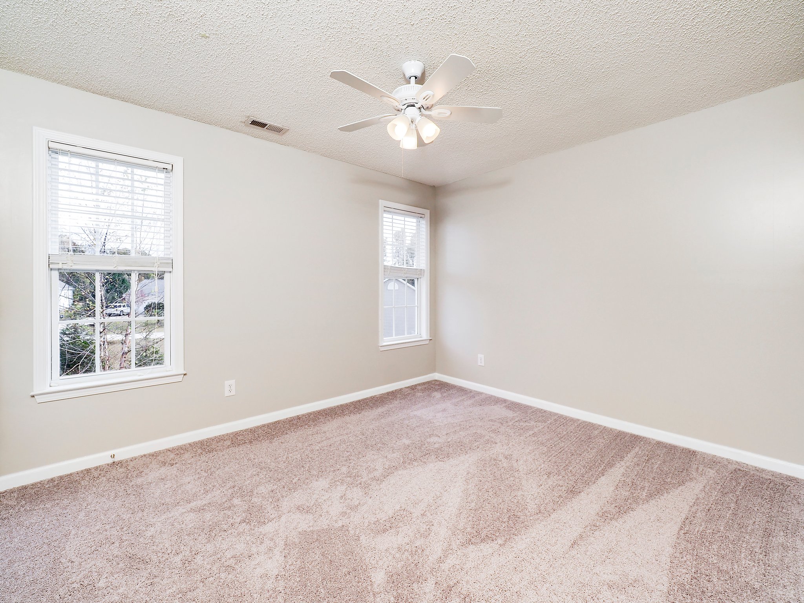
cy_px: 302
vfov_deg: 85.7
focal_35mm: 14
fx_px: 325
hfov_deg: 102.1
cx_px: 402
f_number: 5
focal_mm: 7
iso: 100
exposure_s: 1/200
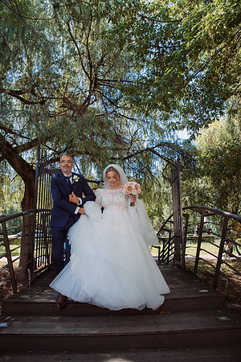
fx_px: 241
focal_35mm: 24
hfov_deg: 53.1
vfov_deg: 73.7
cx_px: 120
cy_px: 181
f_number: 4.5
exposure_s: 1/250
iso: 250
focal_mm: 24
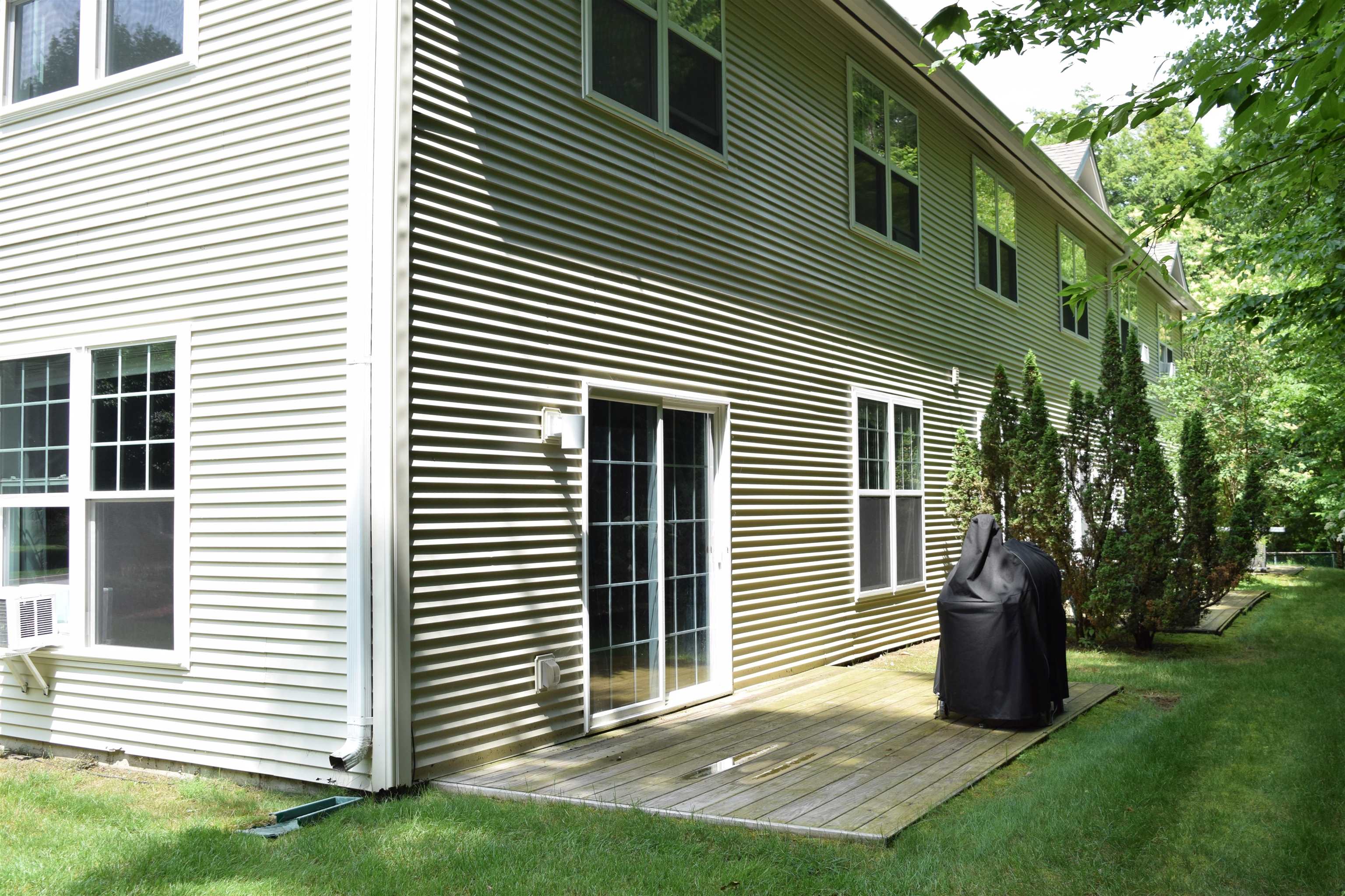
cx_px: 672
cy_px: 448
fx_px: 1233
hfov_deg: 57.2
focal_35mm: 33
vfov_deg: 40.0
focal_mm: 22
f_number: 6.3
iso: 200
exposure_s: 1/320
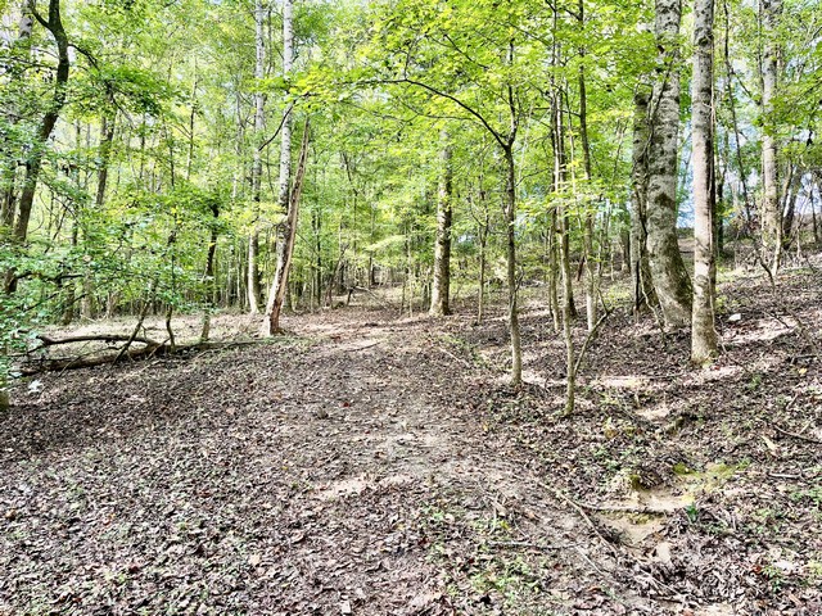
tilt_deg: +4.0
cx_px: 411
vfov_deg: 53.1
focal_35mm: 26
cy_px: 308
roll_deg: -1.3
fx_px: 617
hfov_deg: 67.3
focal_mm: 5.1
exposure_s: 1/121
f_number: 1.6
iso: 64
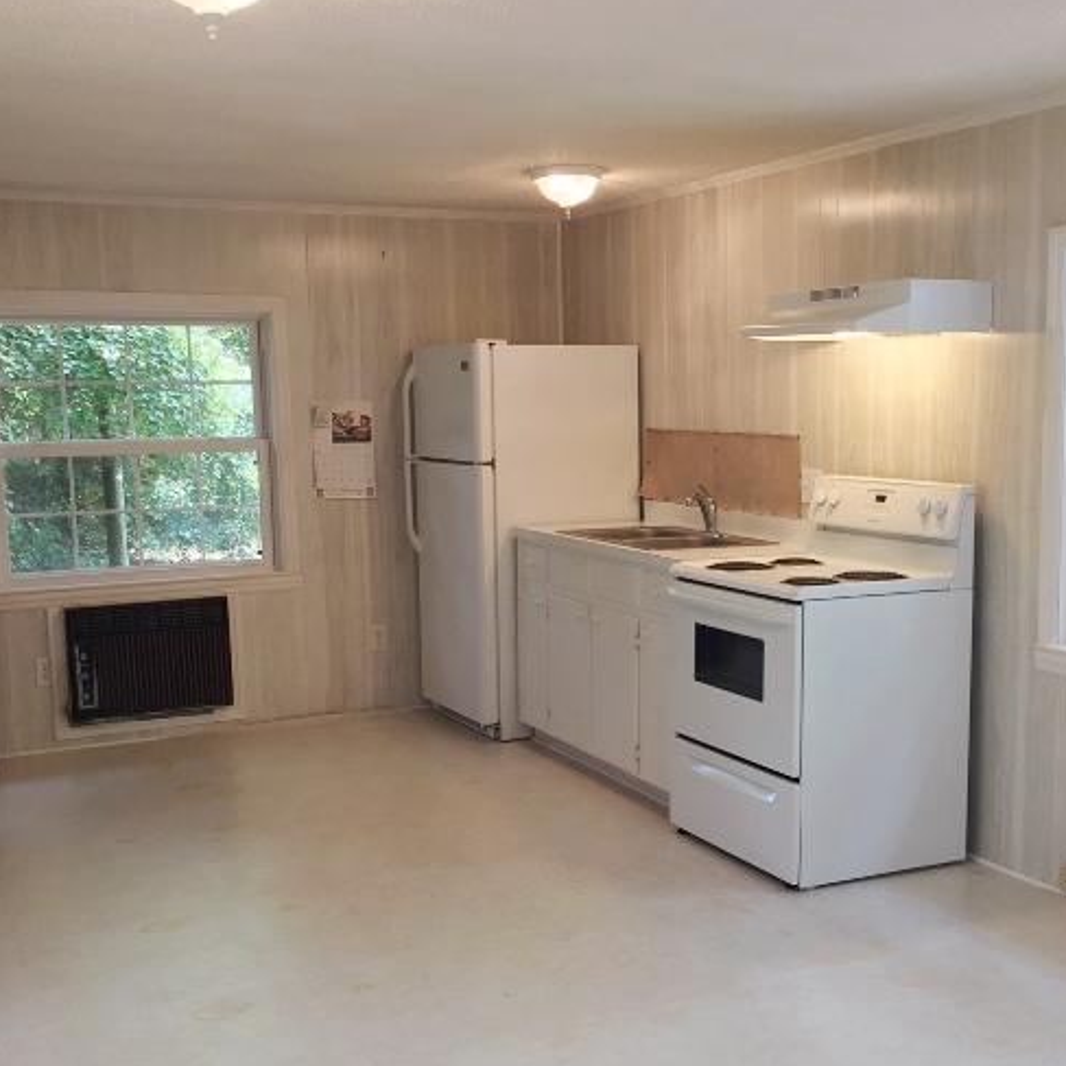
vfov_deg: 39.9
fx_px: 1463
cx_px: 623
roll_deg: -0.2
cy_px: 609
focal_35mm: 42
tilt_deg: -9.7
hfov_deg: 39.9
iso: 32
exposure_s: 1/40
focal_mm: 4.15
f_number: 2.2
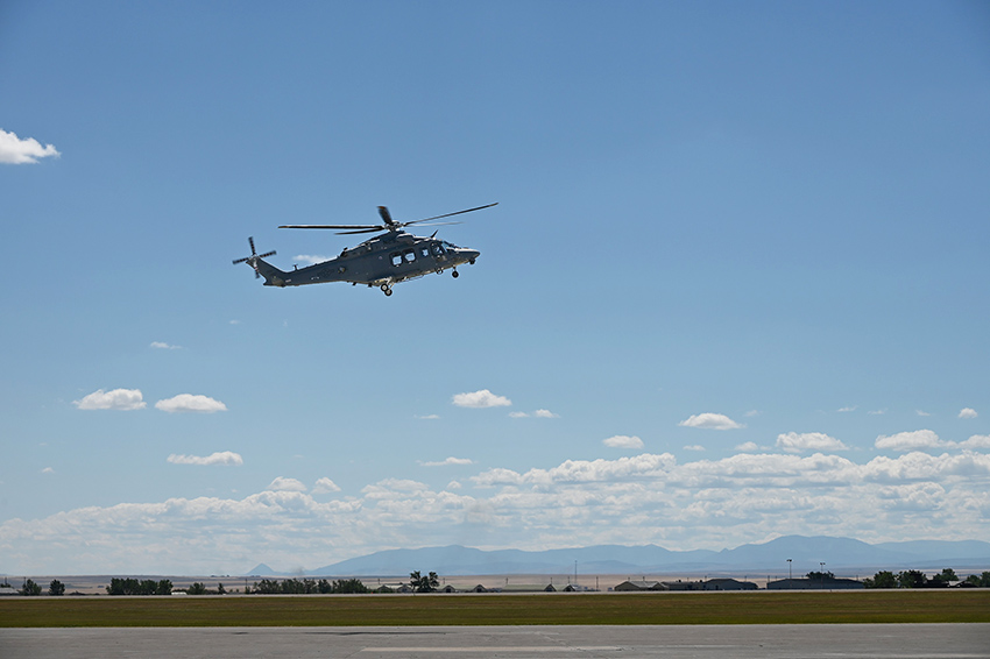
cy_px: 330
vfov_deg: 14.9
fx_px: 2529
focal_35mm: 92
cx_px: 495
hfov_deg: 22.1
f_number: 10
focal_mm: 92
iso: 100
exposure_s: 1/800
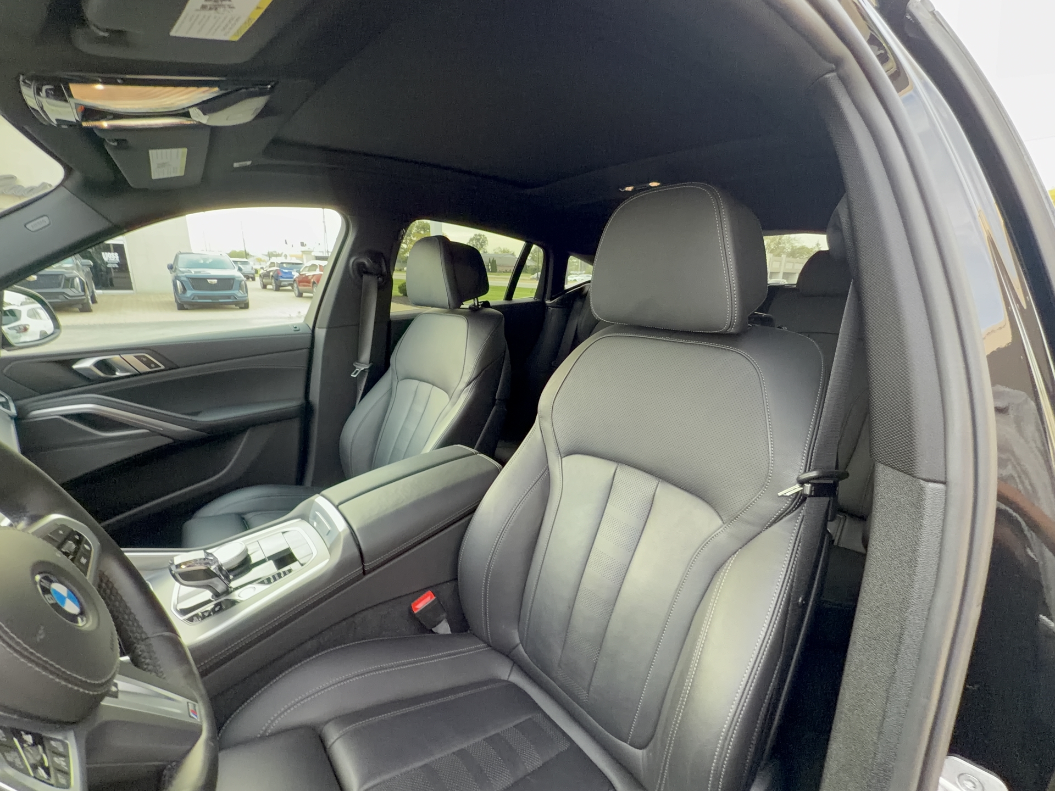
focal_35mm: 15
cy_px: 396
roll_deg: -3.9
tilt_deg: -15.6
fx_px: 457
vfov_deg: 81.7
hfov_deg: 98.2
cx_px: 528
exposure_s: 1/48
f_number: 2.2
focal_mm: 2.22
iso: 200
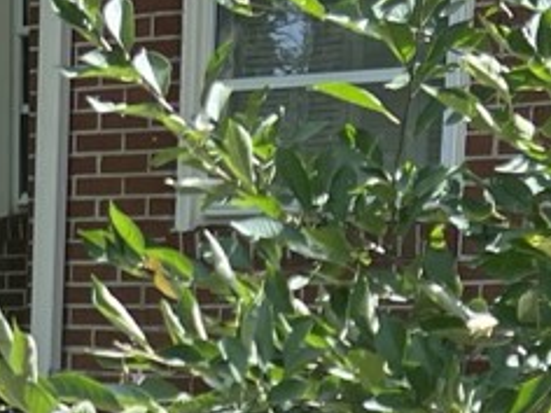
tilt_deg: -17.1
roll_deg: +0.3
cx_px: -47
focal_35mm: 141
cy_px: 975
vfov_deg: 9.4
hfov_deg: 13.7
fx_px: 2244
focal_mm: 5.7
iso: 50
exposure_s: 1/932
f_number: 1.5
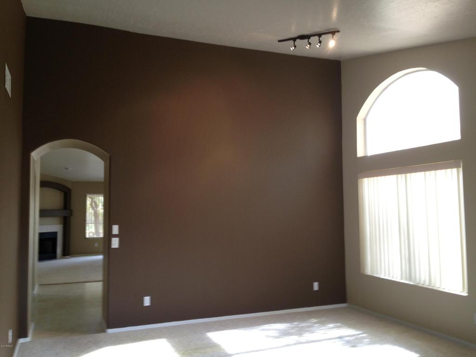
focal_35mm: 33
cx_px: 238
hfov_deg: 55.4
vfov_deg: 42.9
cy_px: 178
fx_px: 454
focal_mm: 4.13
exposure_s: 1/30
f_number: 2.4
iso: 50
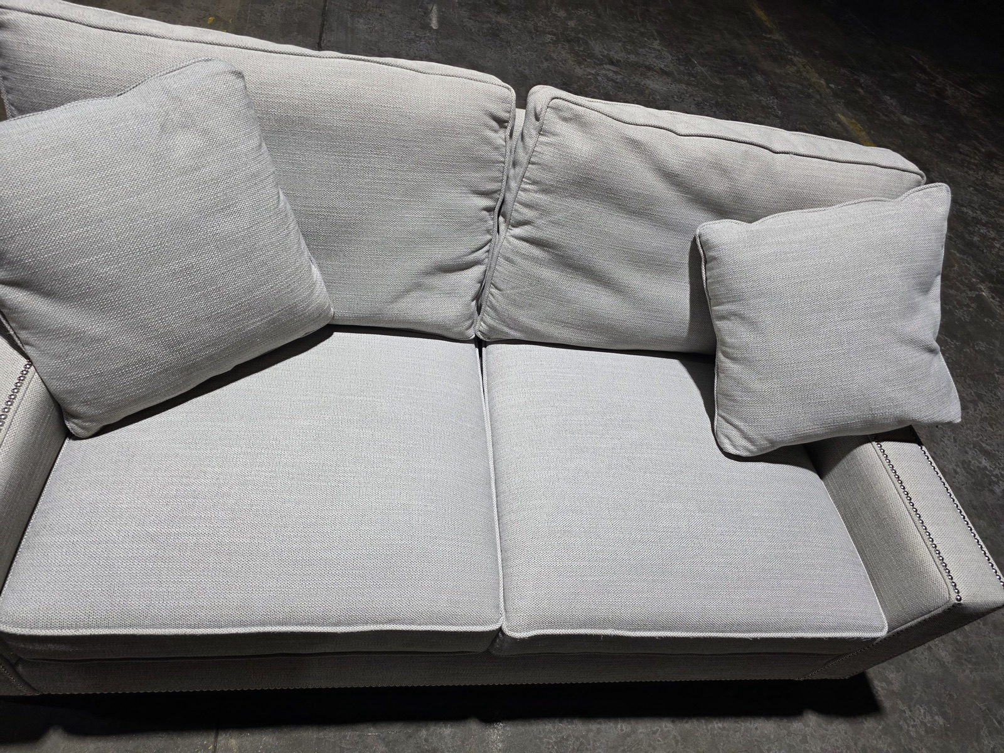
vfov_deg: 58.9
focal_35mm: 23
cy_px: 376
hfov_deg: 73.9
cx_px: 502
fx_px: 667
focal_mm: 6.3
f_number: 1.7
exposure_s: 1/120
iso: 160
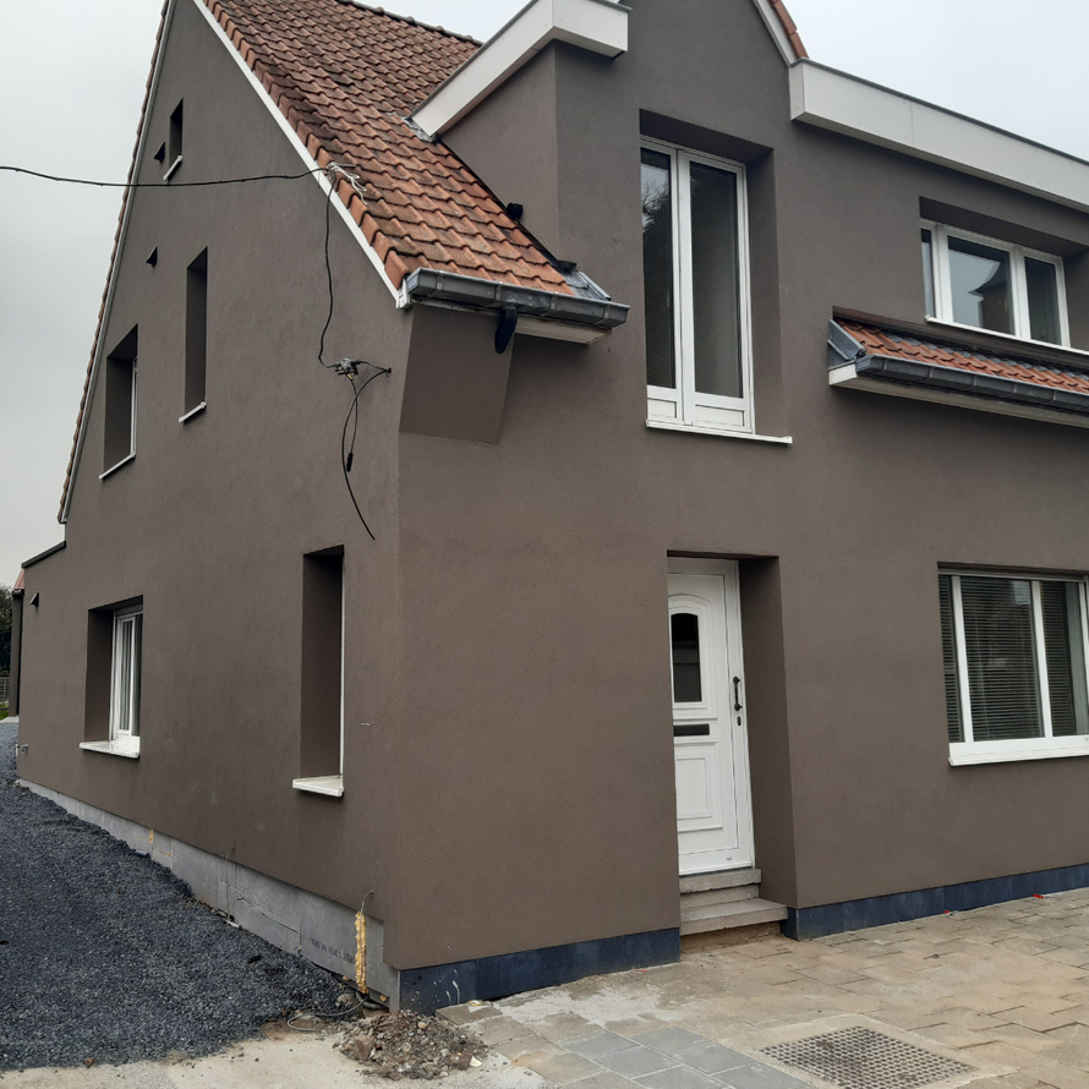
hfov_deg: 52.4
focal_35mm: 31
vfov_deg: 52.5
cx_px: 491
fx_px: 1103
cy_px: 541
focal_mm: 3.92
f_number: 1.7
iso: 40
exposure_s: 1/171
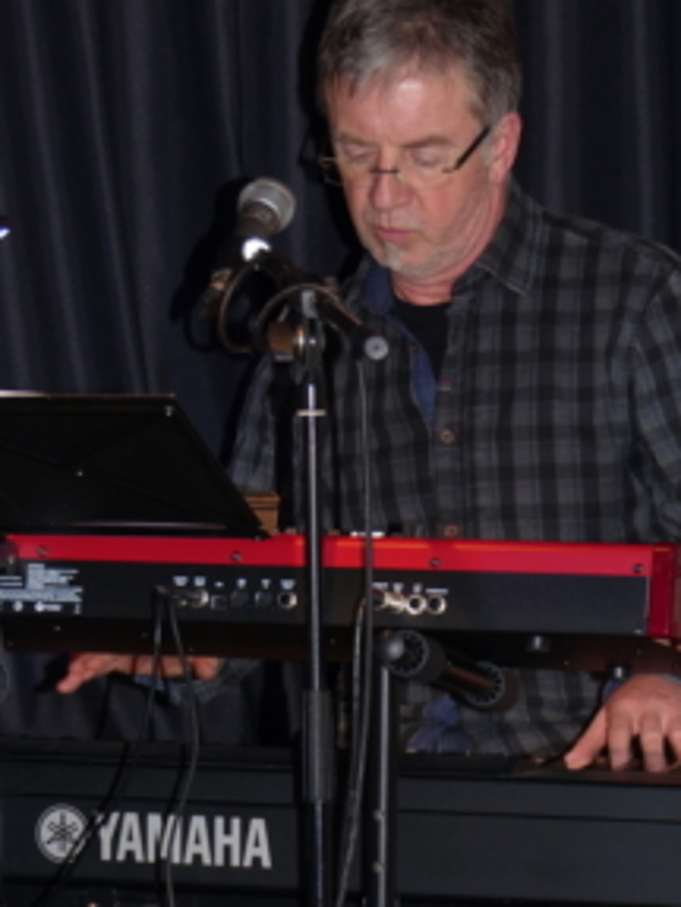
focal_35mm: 232
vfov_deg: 8.5
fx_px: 6086
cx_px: 359
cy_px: 441
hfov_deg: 6.4
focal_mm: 30.1
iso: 100
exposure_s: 1/60
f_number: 2.8
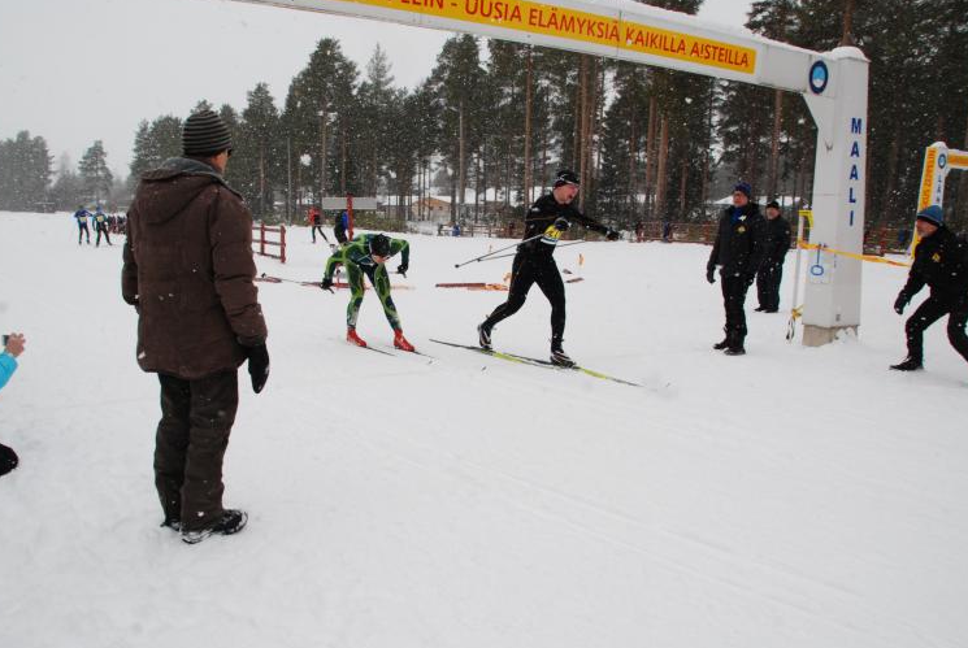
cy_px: 340
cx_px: 460
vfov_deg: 45.1
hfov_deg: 63.5
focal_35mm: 29
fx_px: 781
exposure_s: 1/400
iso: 800
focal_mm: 18
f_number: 10
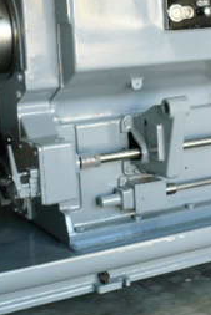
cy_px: 103
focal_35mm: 92
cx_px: 335
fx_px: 808
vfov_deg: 22.0
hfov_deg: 13.8
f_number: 2.8
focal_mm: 5.8
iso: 125
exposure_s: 1/30
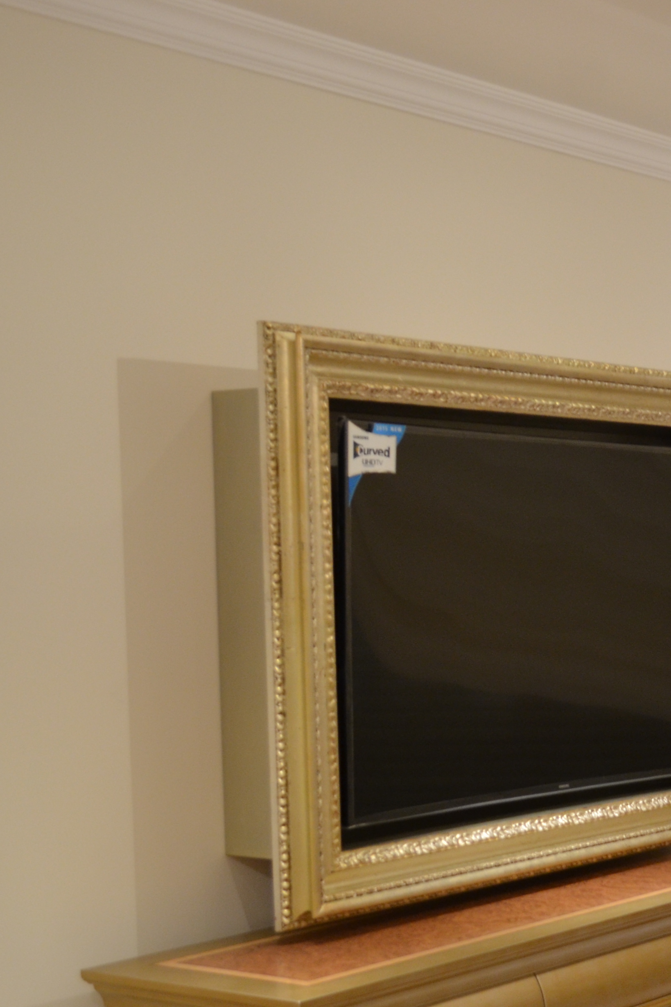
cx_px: 896
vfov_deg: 30.3
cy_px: 648
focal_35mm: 66
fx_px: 1845
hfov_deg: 18.9
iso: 640
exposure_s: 1/15
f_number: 4.5
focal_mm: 22
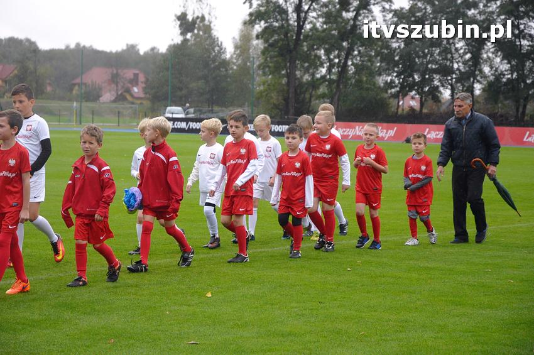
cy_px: 178
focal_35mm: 105
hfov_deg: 19.5
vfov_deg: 13.0
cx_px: 267
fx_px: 1556
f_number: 5.6
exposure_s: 1/500
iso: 1000
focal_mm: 70
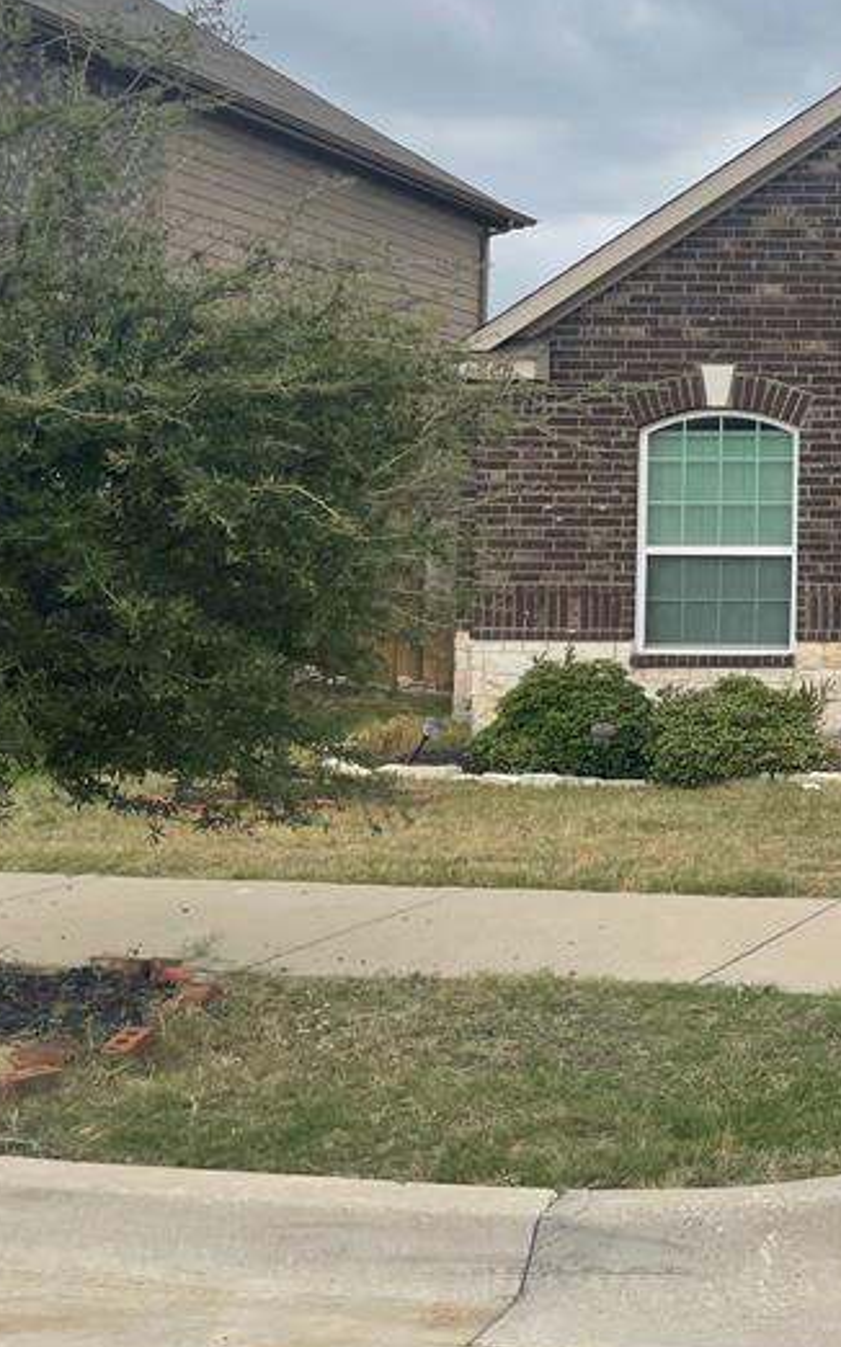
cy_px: 464
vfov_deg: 38.5
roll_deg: -0.9
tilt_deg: +2.1
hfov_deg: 21.5
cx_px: 1197
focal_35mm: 52
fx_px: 1908
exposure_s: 1/2203
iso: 32
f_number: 1.6
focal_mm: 5.1
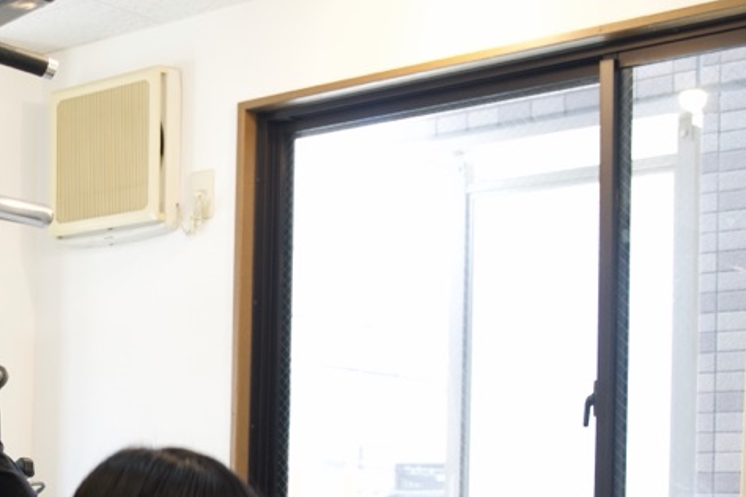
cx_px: 16
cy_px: 528
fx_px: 1575
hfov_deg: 25.5
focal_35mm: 76
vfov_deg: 17.4
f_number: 4.5
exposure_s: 1/60
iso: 800
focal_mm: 30
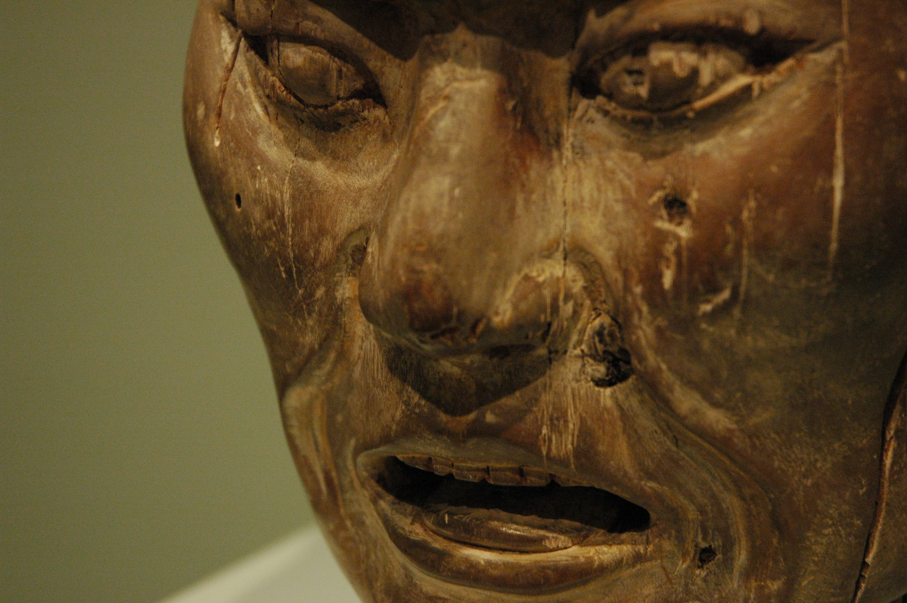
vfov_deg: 17.5
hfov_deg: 26.0
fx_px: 1963
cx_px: 454
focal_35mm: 78
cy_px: 302
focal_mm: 52
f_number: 4.5
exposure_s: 1/20
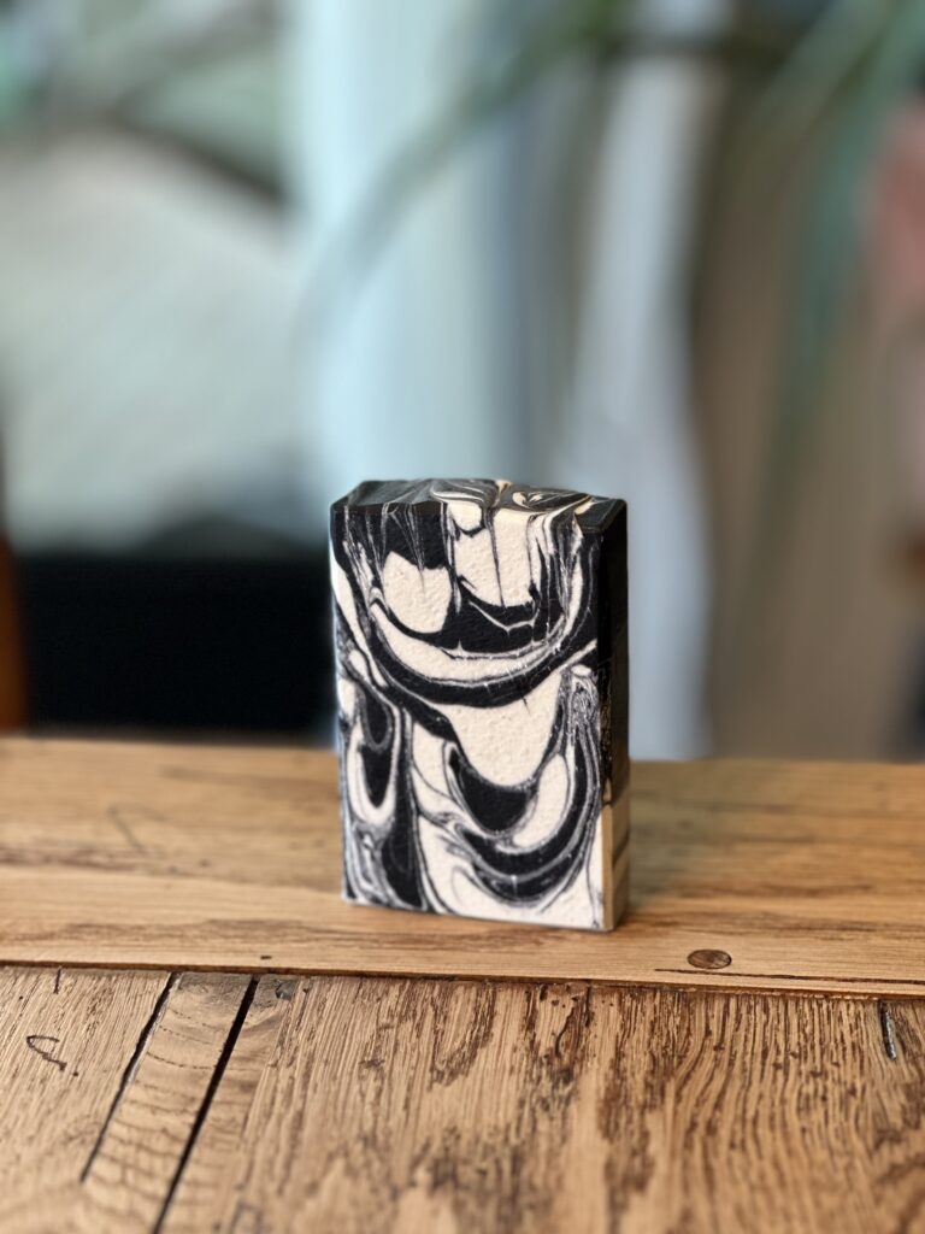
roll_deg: +0.7
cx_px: 462
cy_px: 617
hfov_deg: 19.1
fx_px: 2743
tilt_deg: -18.5
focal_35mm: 77
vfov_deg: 25.3
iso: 125
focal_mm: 9
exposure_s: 1/40
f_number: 2.8
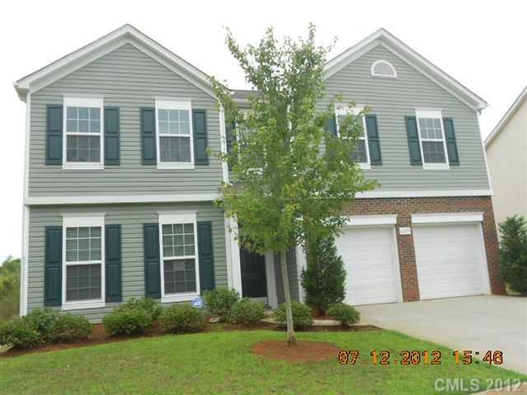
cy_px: 198
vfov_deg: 44.2
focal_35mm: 32
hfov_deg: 56.8
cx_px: 264
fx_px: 487
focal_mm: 5.8
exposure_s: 1/320
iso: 80
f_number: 3.6
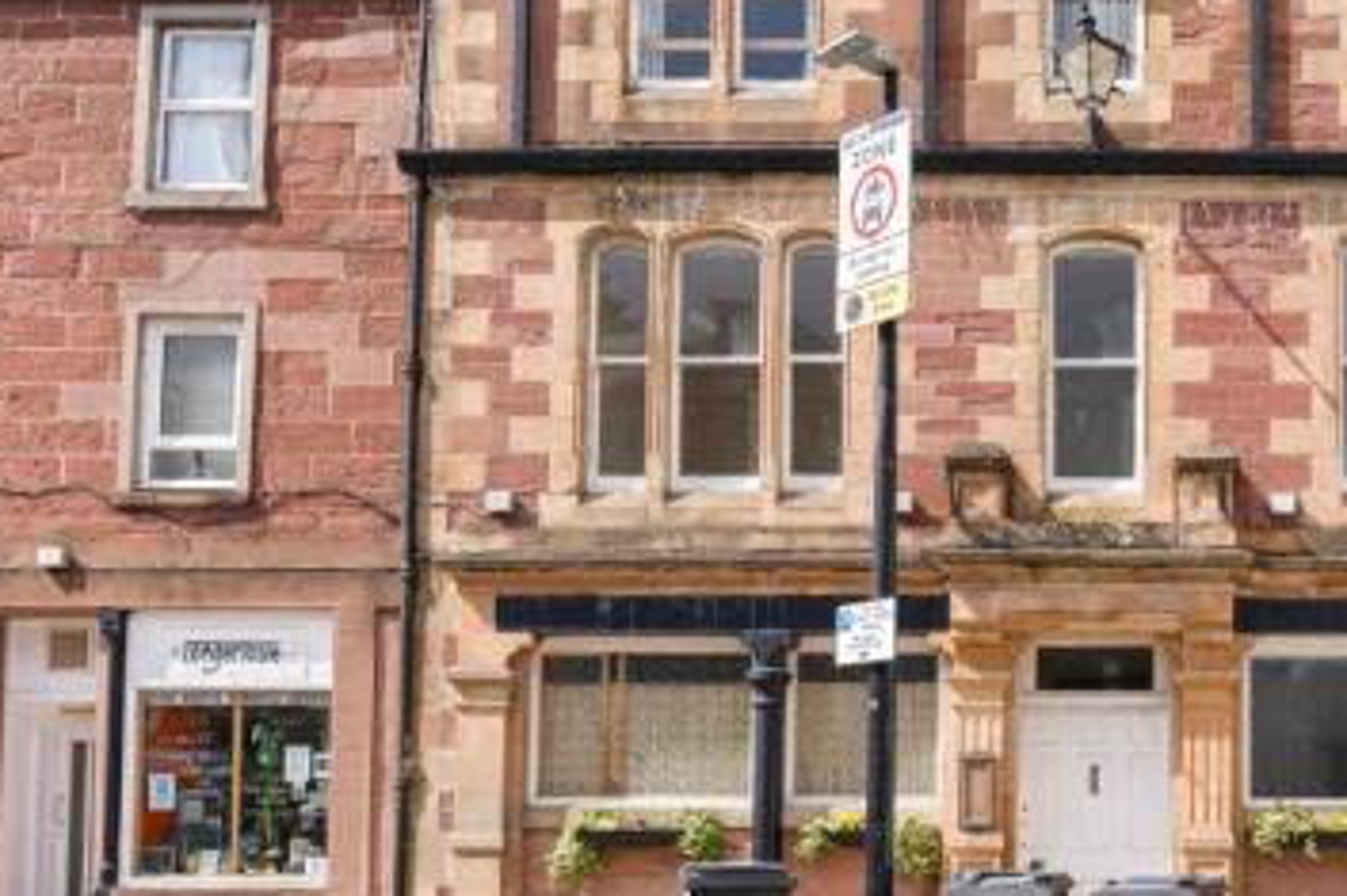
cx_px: 1101
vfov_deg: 34.1
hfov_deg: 46.6
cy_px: 364
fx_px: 1459
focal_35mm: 39
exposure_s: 1/800
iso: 200
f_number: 5.6
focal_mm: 21
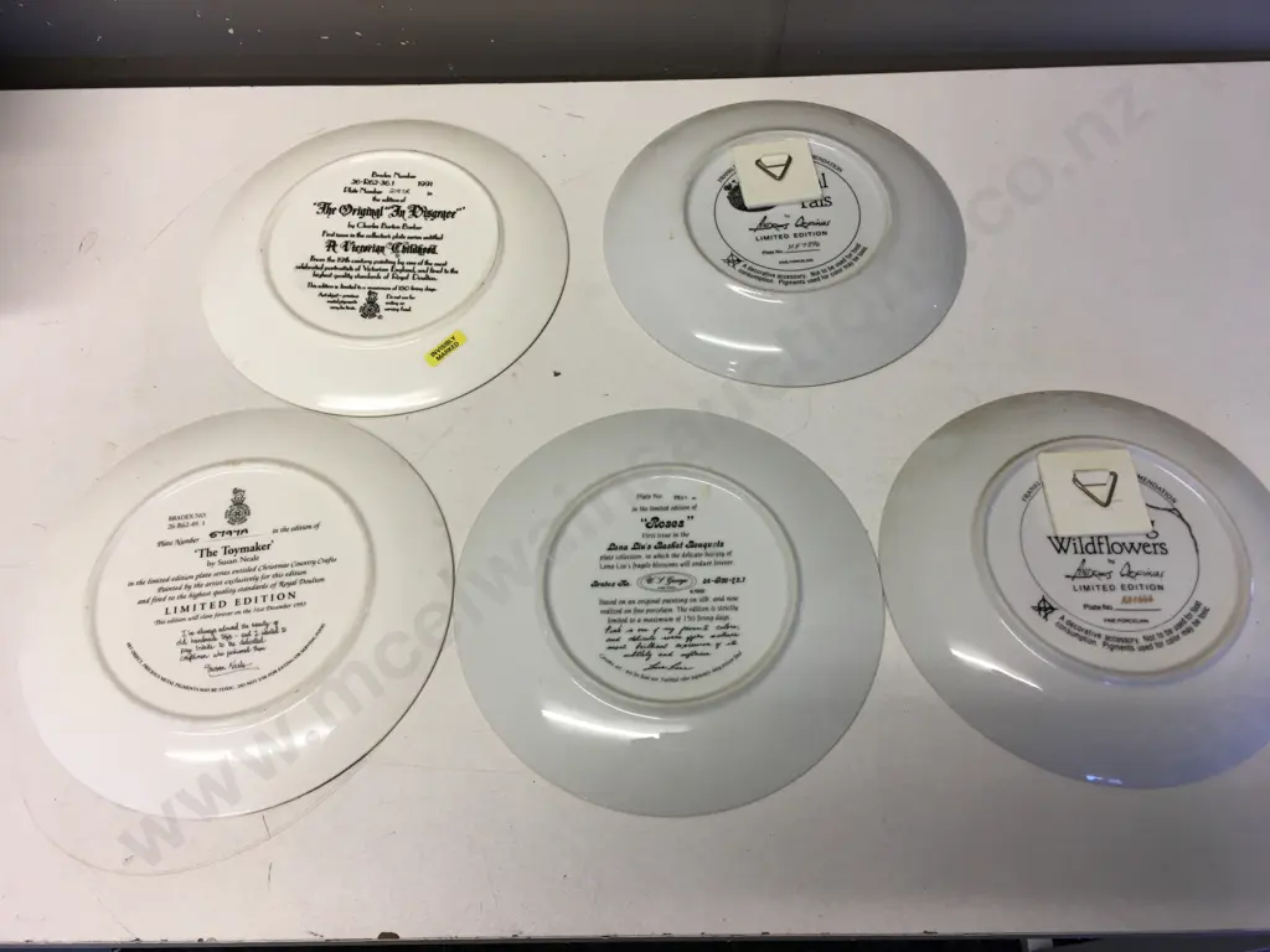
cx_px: 635
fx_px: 1064
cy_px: 476
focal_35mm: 29
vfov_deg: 48.2
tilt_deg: -61.2
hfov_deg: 61.7
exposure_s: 1/33
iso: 25
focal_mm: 4.15
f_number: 2.2
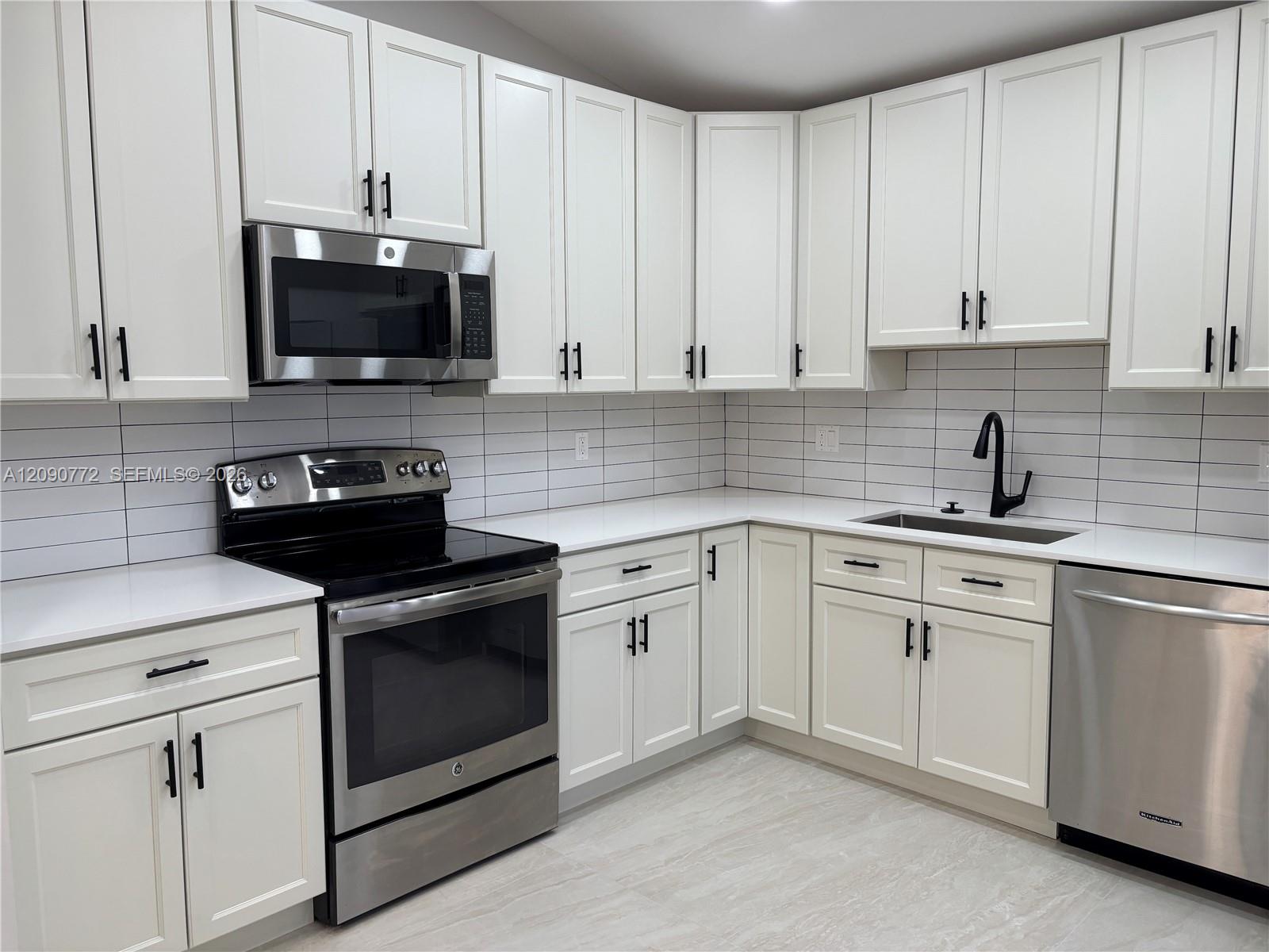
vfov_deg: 53.1
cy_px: 476
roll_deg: +0.1
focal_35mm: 26
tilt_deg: -5.7
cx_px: 634
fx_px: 953
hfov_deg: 67.3
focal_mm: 5.96
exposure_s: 1/120
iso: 100
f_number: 1.6
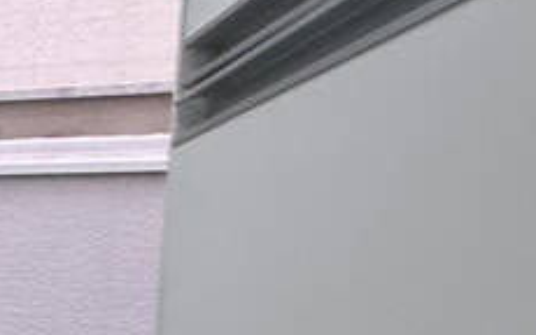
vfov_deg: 13.7
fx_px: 1359
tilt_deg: -5.8
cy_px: 405
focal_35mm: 93
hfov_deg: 12.9
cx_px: -918
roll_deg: -2.4
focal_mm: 2.22
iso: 160
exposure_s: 1/120
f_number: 2.2
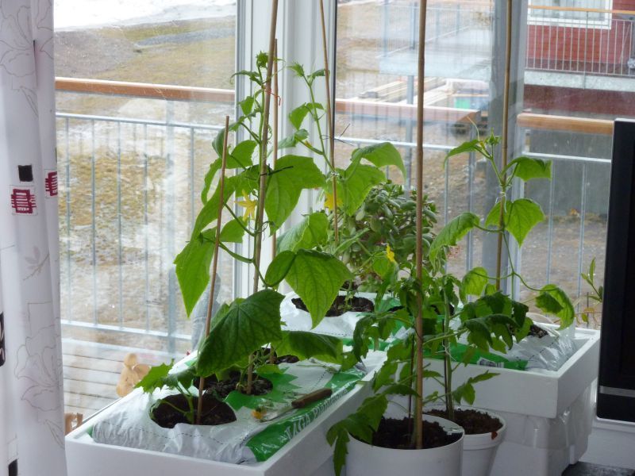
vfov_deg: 14.2
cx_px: 318
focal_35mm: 104
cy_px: 238
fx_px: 1908
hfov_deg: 18.9
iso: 250
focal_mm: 17
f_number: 4.3
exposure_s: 1/80
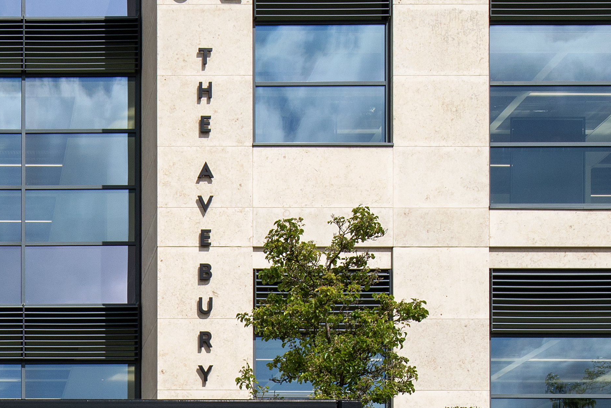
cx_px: -35
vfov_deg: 18.2
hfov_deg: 25.3
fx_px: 1273
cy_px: 207
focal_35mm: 75
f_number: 10
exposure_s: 1/500
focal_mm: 19
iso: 160
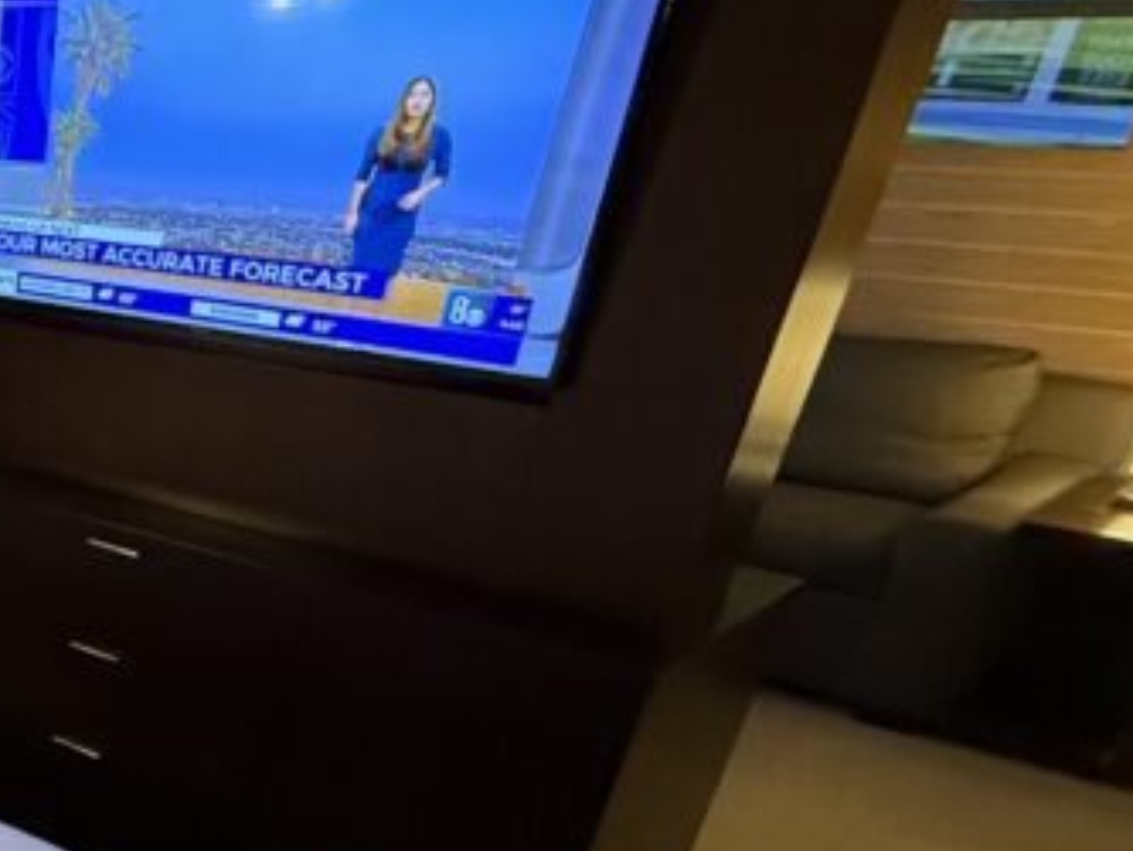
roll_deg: +2.3
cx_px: -544
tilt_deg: -23.5
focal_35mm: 43
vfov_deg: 32.7
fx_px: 1408
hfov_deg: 28.9
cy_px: 677
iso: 640
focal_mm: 2.22
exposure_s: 1/60
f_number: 2.2
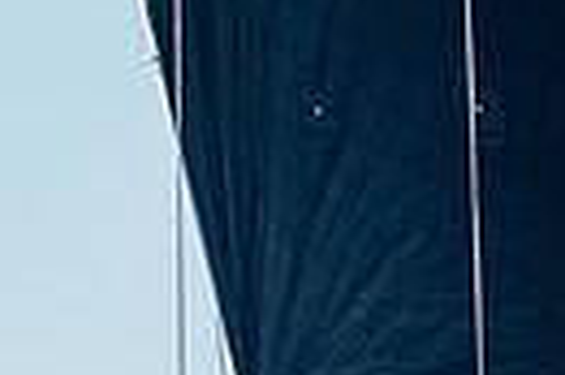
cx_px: 893
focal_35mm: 2079
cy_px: 610
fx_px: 32588
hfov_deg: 1.0
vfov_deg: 0.7
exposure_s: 1/1600
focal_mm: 300
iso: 320
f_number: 5
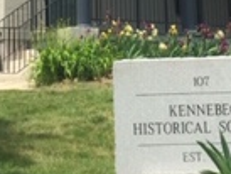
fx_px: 902
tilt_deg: +16.5
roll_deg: +0.9
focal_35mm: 135
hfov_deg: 14.6
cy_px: -145
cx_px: 105
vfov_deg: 10.3
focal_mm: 4.15
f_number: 2.2
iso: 32
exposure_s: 1/1582
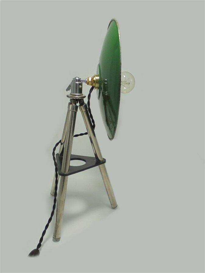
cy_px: 136
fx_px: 268
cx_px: 102
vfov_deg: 54.0
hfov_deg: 41.8
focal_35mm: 34
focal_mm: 6.1
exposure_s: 1/100
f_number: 4
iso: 100
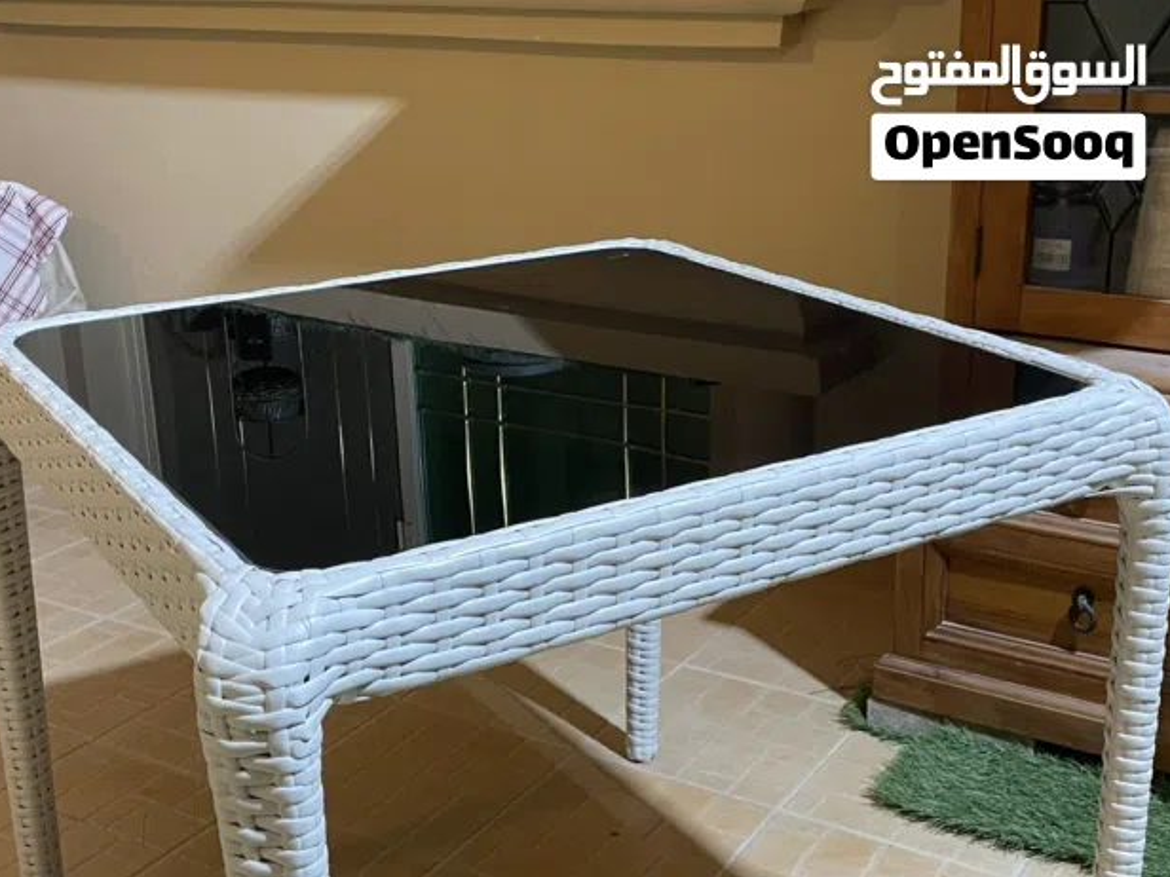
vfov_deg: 51.3
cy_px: 454
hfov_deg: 65.3
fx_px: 913
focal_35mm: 27
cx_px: 585
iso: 320
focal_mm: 4.2
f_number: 1.6
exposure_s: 1/50
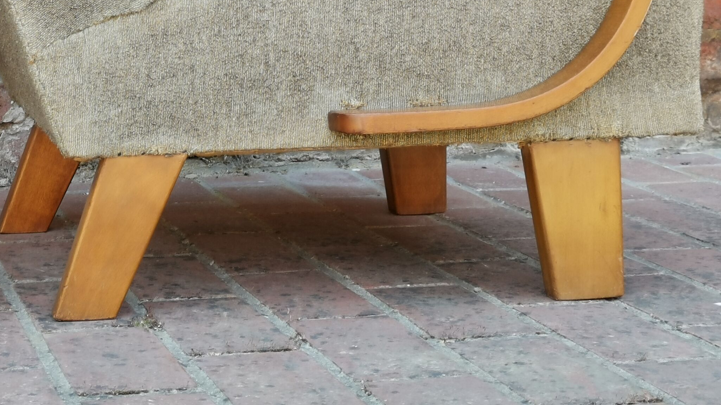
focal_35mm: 91
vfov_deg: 13.0
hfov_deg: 23.0
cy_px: -47
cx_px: 130
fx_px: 1740
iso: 50
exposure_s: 1/112
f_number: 1.8
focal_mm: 5.58
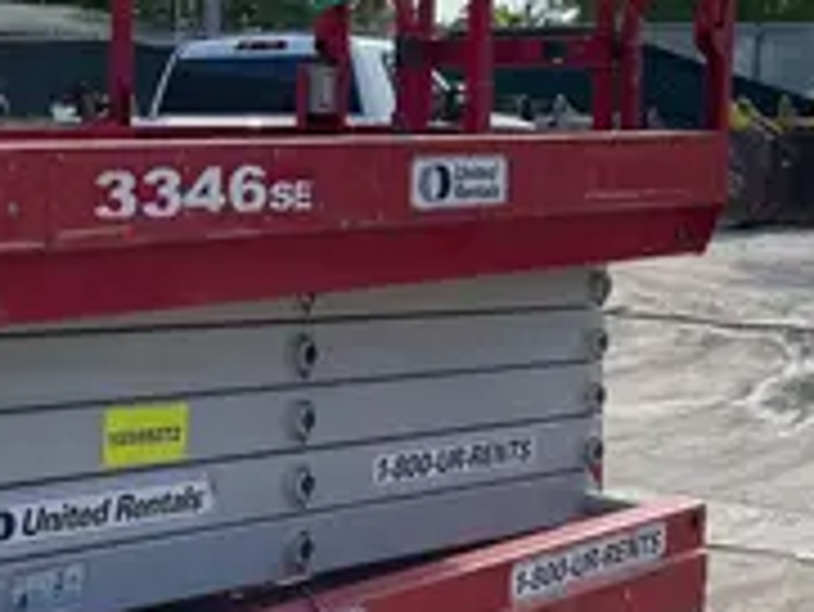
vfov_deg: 18.7
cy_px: 304
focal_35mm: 79
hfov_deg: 24.1
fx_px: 1859
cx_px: 112
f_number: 1.6
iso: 50
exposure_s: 1/2632
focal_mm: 5.1
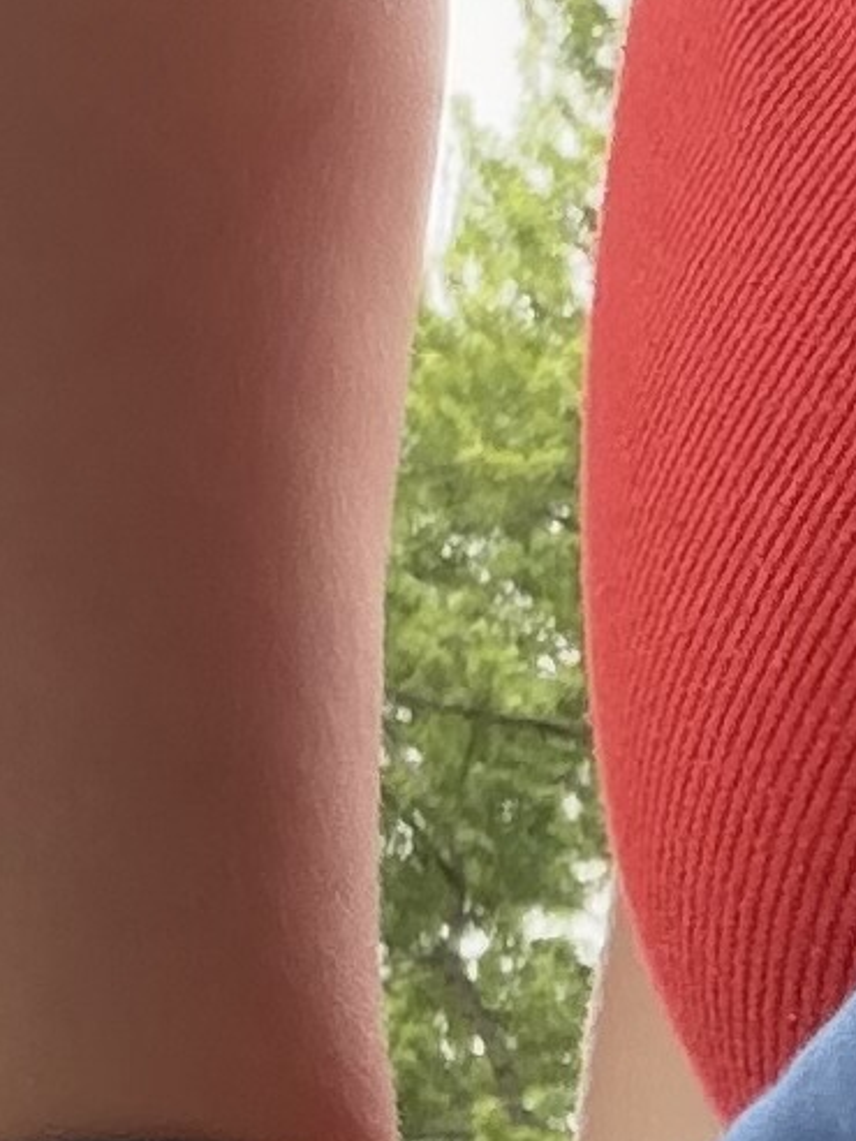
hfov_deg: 7.3
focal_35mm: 188
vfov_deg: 10.3
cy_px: 1521
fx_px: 6196
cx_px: 2272
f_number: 1.9
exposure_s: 1/204
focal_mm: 2.71
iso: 40
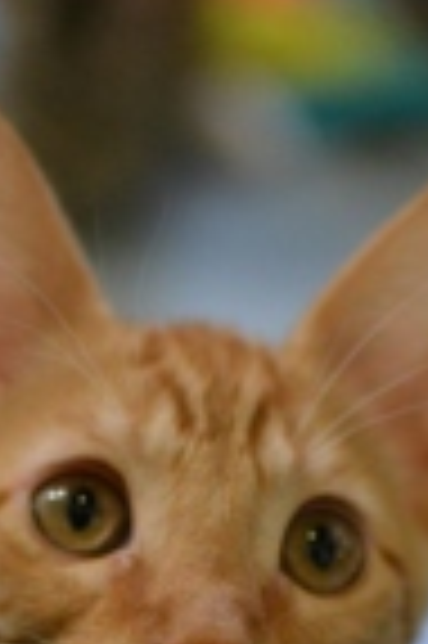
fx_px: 2761
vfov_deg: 13.1
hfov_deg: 8.8
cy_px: 707
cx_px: 104
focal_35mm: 154
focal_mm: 35
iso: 1600
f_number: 2
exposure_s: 1/500
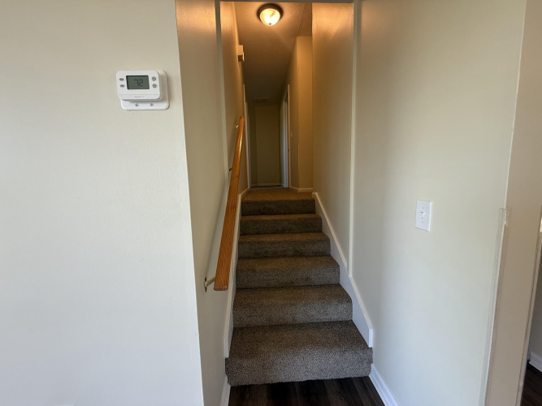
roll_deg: +1.2
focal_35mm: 14
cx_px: 271
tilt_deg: -5.7
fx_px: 219
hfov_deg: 102.1
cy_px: 203
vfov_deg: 85.7
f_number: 2.2
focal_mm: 2.22
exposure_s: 1/120
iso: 200
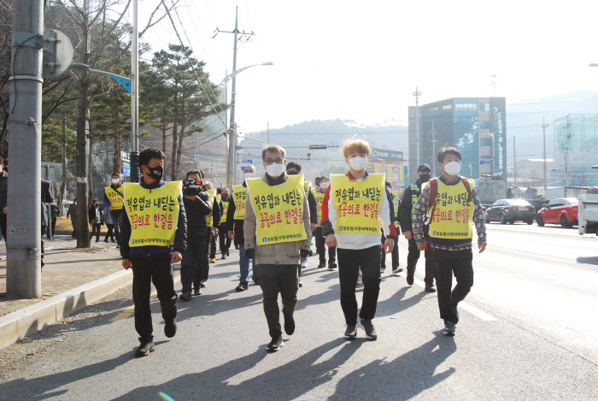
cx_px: 299
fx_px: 599
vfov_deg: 37.0
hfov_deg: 53.1
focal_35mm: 36
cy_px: 200
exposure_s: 1/1250
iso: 1600
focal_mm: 24
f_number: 10
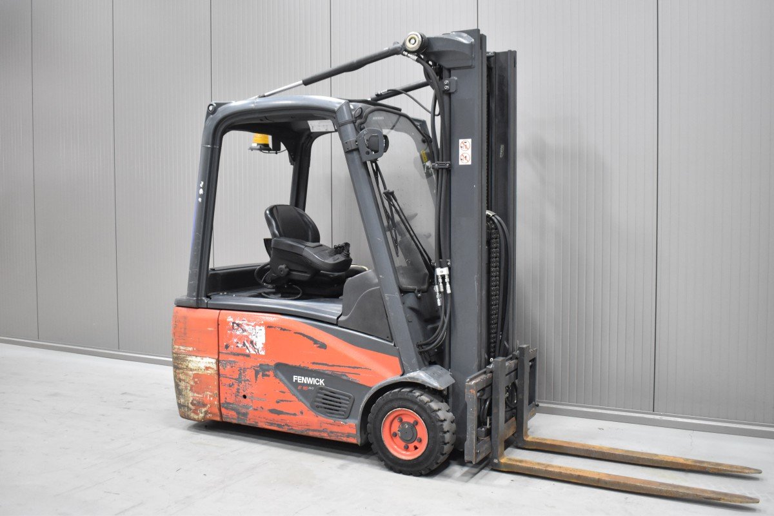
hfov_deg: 55.1
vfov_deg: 38.4
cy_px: 258
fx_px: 742
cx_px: 387
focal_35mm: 34
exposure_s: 1/40
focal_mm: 23
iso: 1600
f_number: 3.8
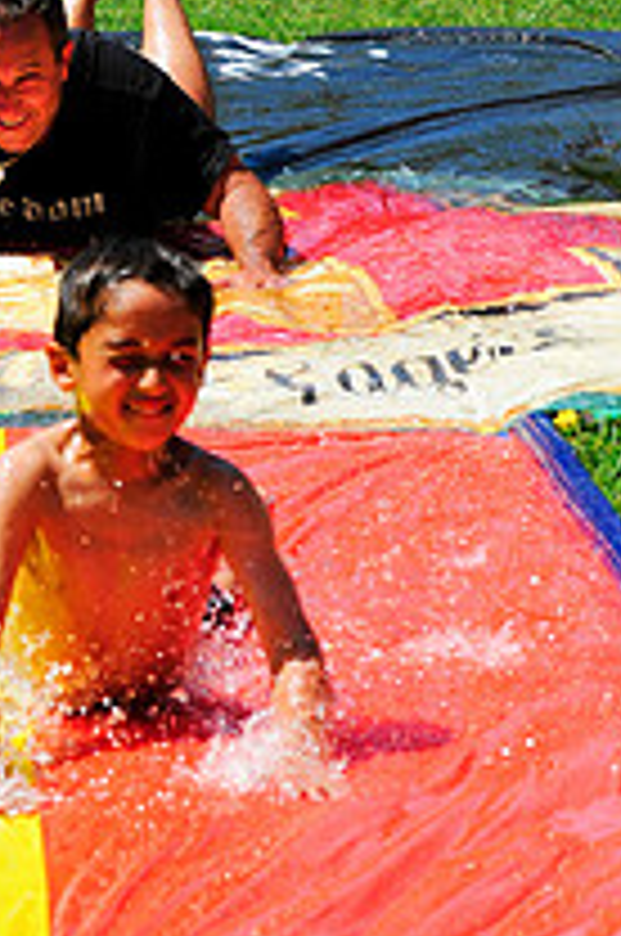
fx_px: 5893
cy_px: 450
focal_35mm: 227
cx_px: 151
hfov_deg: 6.0
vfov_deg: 9.1
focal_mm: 70
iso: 200
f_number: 7.1
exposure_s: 1/640
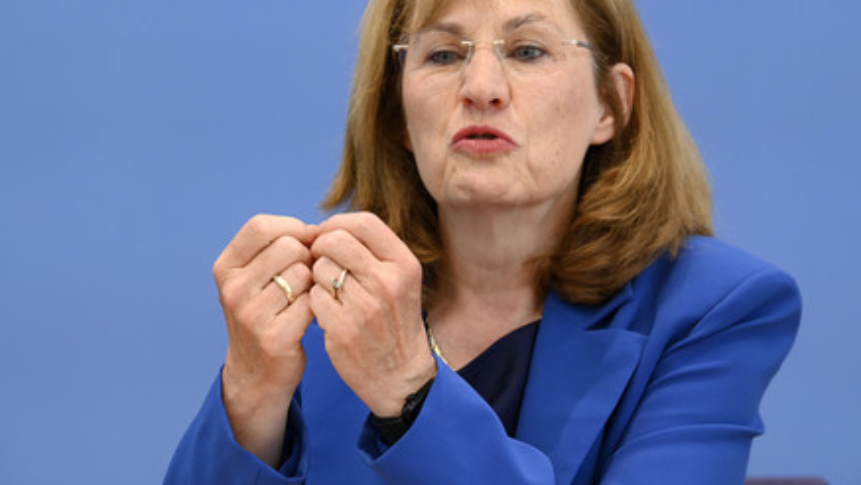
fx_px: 3699
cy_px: 201
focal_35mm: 162
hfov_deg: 13.3
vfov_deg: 7.5
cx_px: 438
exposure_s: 1/500
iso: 2000
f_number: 5
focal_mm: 150
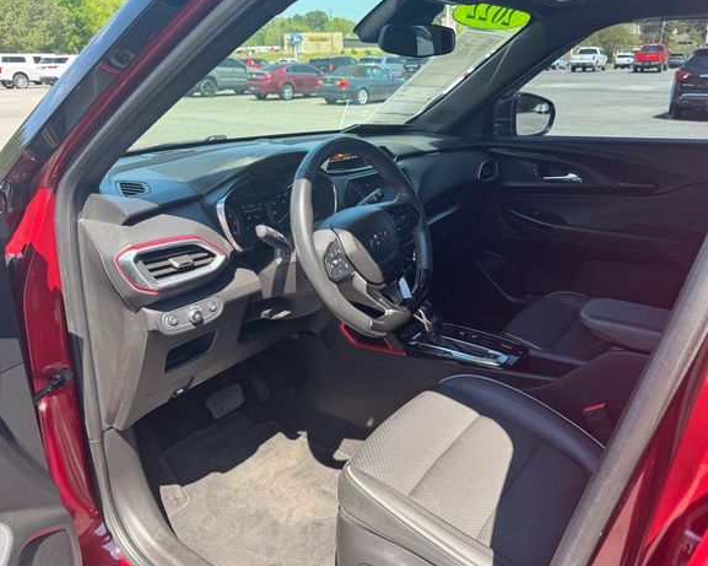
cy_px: 281
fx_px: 545
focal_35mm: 26
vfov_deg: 54.9
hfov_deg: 66.1
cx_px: 355
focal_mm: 6.76
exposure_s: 1/409
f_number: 1.78
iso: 80
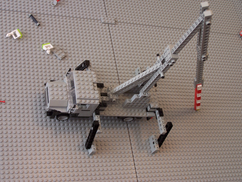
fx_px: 447
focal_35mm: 64
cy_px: 91
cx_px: 121
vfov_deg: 22.9
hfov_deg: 30.3
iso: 80
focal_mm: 10.7
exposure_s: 1/60
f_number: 3.2
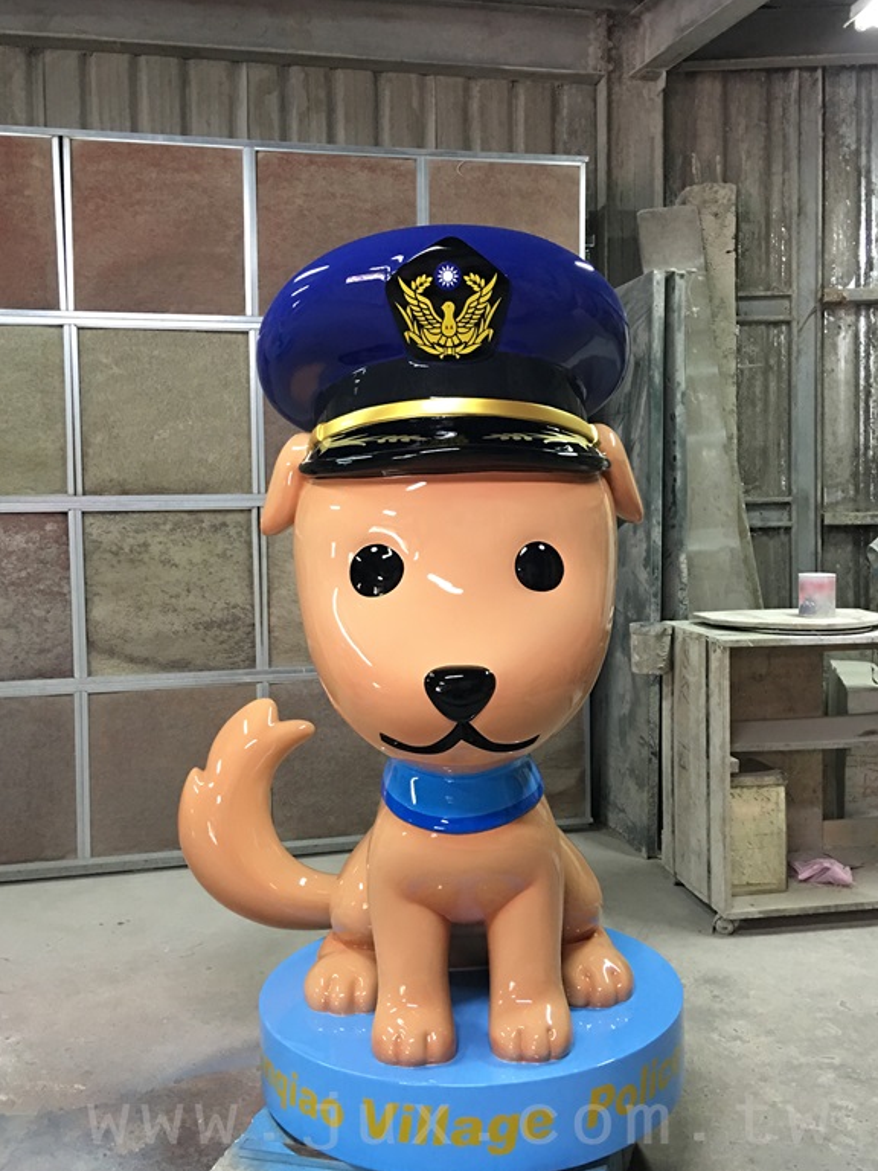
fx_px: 1150
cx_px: 453
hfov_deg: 41.8
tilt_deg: -1.7
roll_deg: +1.2
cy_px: 563
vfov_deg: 53.9
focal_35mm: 34
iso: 100
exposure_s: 1/8
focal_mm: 4.15
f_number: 2.2
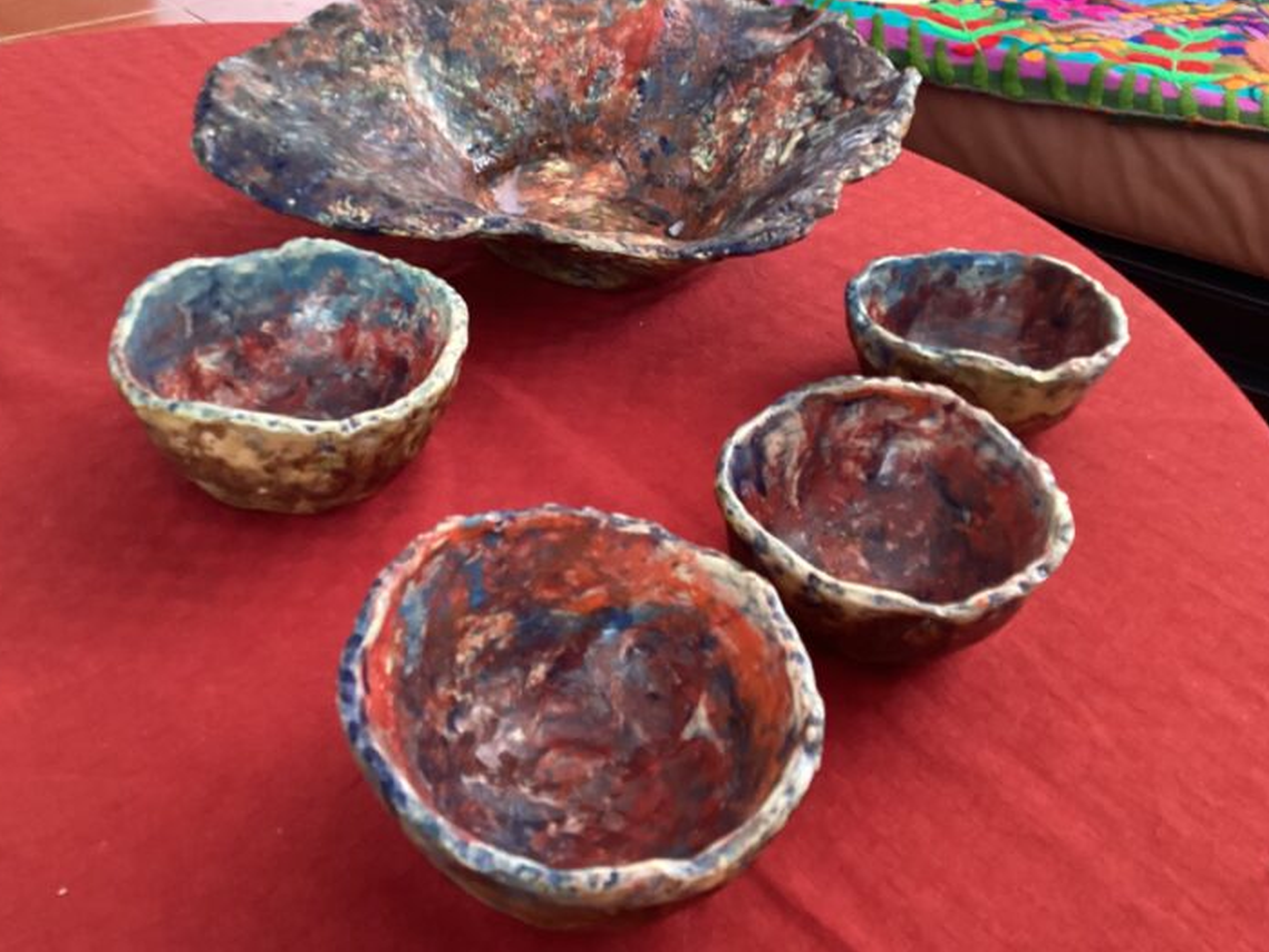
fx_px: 1246
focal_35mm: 34
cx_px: 582
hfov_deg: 53.9
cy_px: 433
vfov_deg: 41.8
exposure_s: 1/40
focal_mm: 3.3
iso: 400
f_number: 2.4
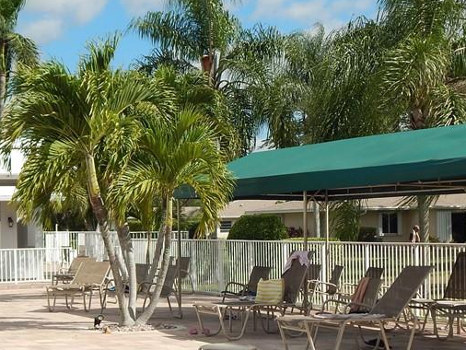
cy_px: 217
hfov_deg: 22.5
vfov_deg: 17.0
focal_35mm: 87
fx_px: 1172
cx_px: 262
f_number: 7.1
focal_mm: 7.7
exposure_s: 1/500
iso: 125
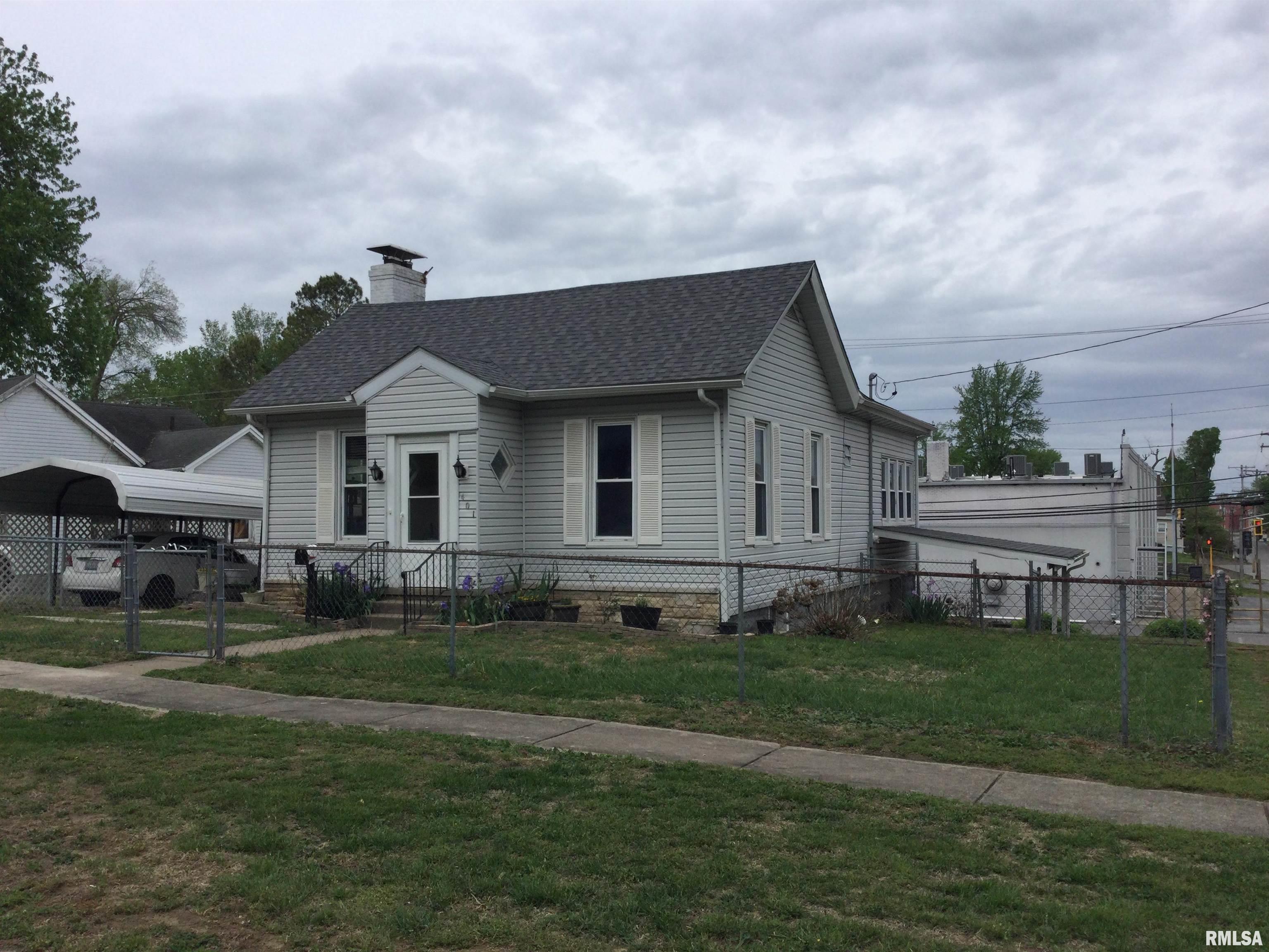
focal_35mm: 31
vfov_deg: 45.4
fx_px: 1136
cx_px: 634
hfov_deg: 58.4
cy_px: 476
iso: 25
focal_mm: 3.3
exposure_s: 1/1852
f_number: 2.4
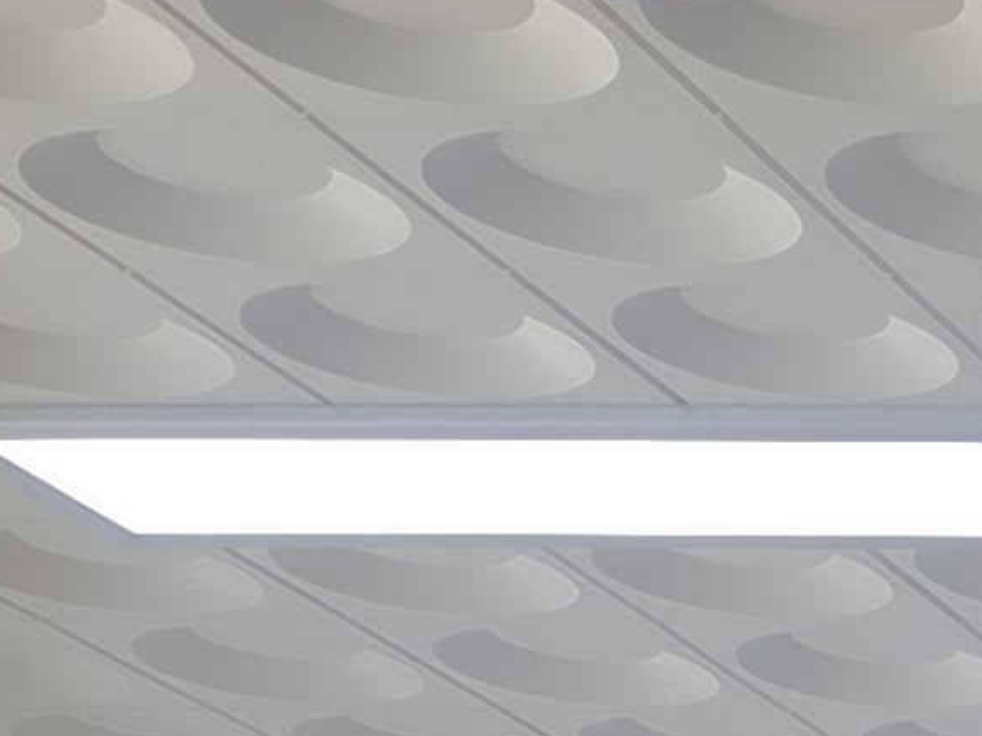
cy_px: 2379
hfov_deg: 9.8
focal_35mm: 160
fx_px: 4538
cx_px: 2823
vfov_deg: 7.8
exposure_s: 1/120
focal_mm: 5.4
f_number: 1.8
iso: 64
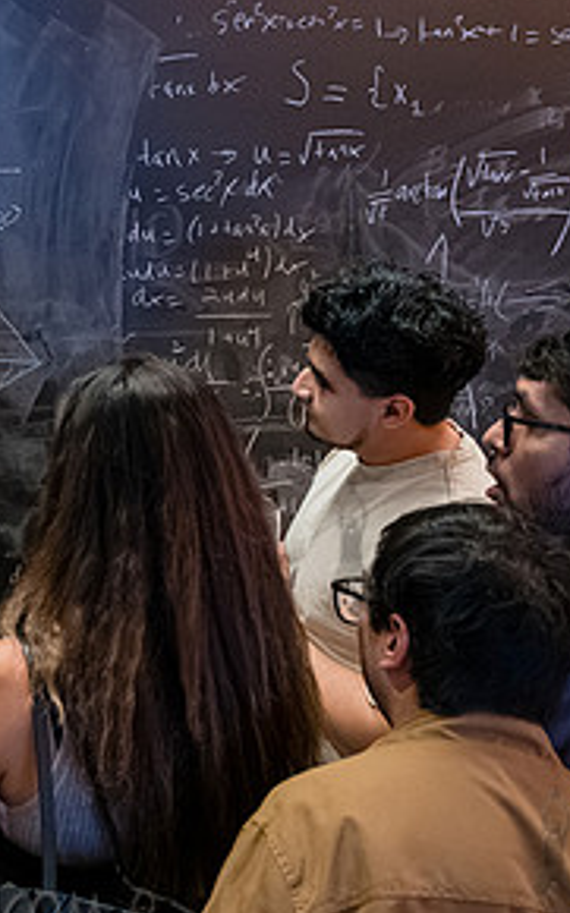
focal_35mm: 50
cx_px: -57
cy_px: 383
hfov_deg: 24.1
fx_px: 1244
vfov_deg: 40.2
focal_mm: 24
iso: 8000
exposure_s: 1/160
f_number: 3.5
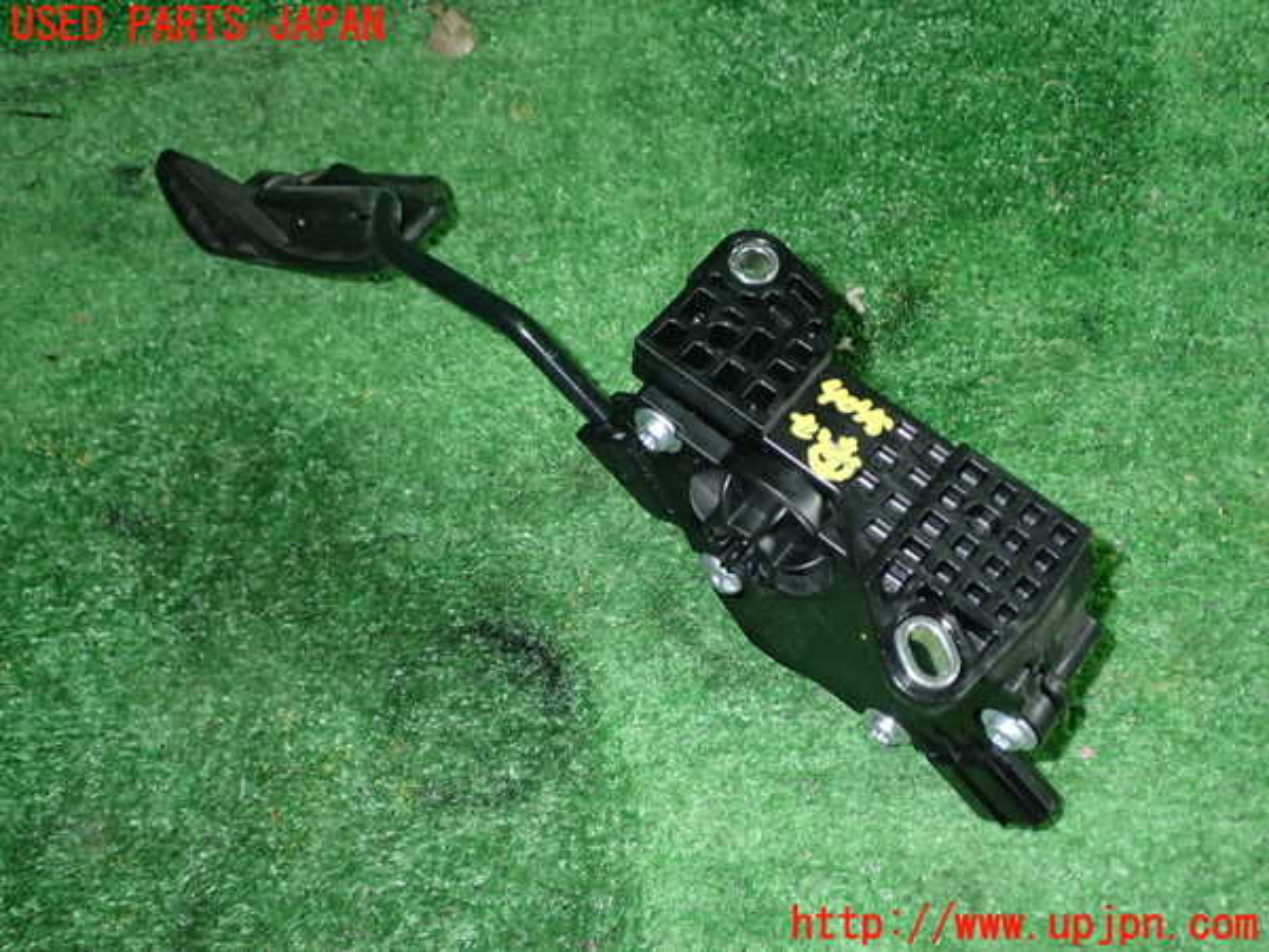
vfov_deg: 39.7
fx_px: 1320
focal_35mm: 36
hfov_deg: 51.4
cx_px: 634
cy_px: 476
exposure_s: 1/40
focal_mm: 6.37
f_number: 7.1
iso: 500
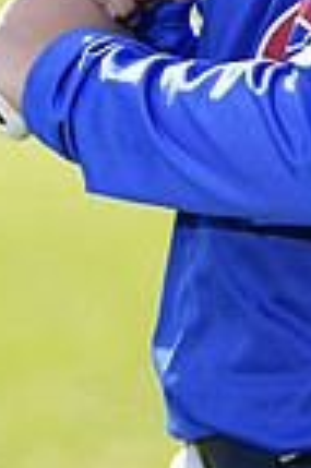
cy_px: -147
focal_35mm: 800
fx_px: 10391
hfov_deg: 1.7
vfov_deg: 2.6
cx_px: 378
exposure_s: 1/250
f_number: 5
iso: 100
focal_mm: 197
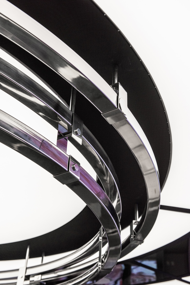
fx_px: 380
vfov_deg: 41.1
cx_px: 95
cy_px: 142
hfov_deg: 28.1
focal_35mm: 48
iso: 1000
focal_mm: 48
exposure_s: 1/500
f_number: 5.6
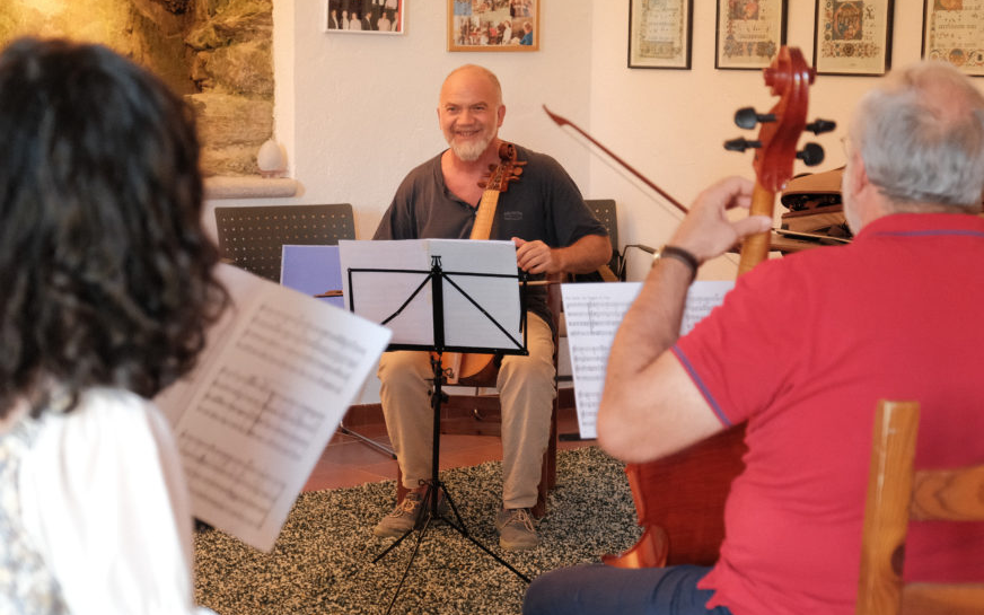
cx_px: 433
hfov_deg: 30.6
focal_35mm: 67
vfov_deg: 19.4
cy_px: 335
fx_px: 1797
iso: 3200
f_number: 2.8
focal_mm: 37.6
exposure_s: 1/160
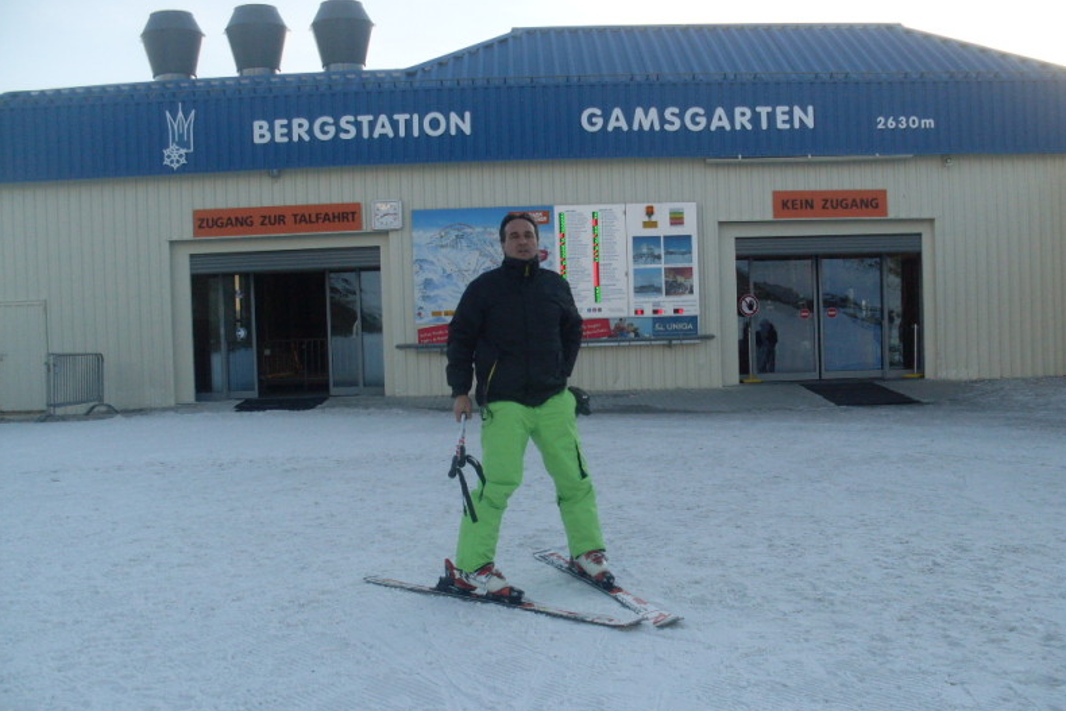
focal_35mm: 40
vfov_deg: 33.4
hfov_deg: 48.5
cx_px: 534
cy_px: 399
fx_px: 1185
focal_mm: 6.3
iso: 80
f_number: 2.8
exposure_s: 1/250
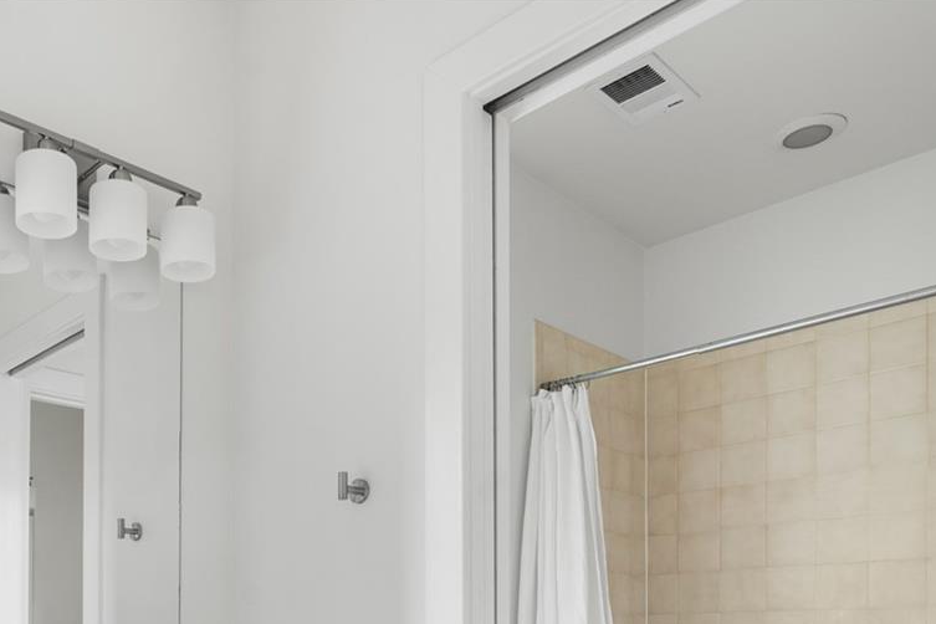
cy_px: 657
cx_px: 236
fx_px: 912
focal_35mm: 35
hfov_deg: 52.0
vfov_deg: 33.7
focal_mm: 16.5
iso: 200
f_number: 8
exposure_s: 1.3
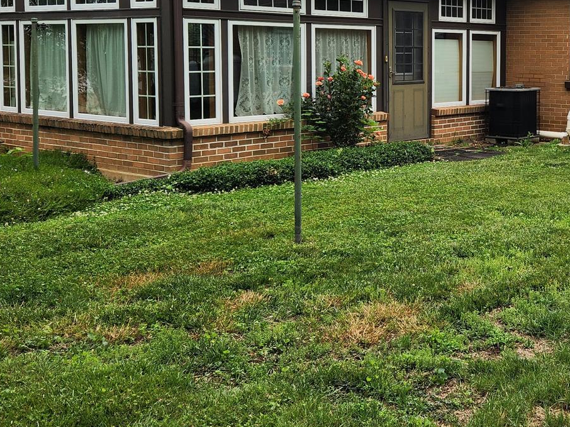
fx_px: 856
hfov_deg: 35.4
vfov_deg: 27.7
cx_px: 474
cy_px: 111
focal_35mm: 52
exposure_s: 1/845
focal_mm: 5.4
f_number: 1.8
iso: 20
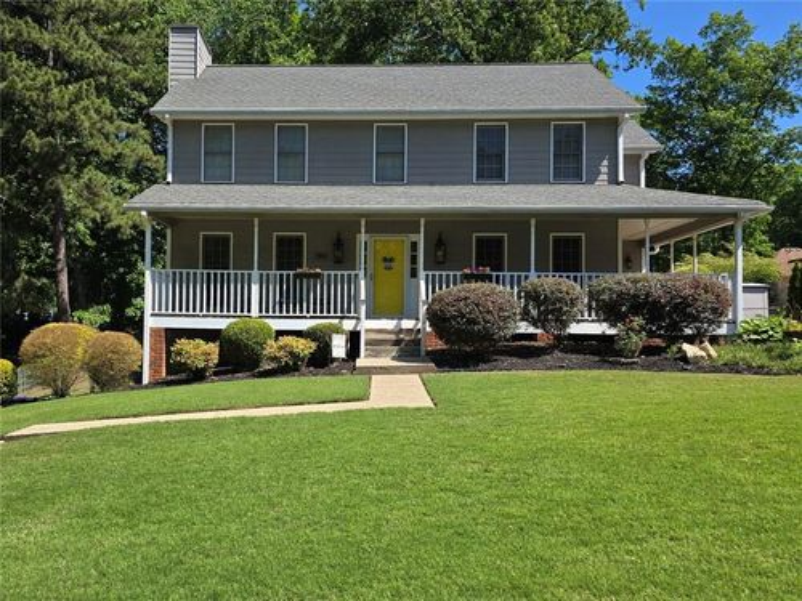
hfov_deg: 73.9
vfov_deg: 58.9
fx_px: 533
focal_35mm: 23
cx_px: 401
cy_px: 300
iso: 12
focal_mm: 6.3
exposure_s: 1/625
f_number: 1.7
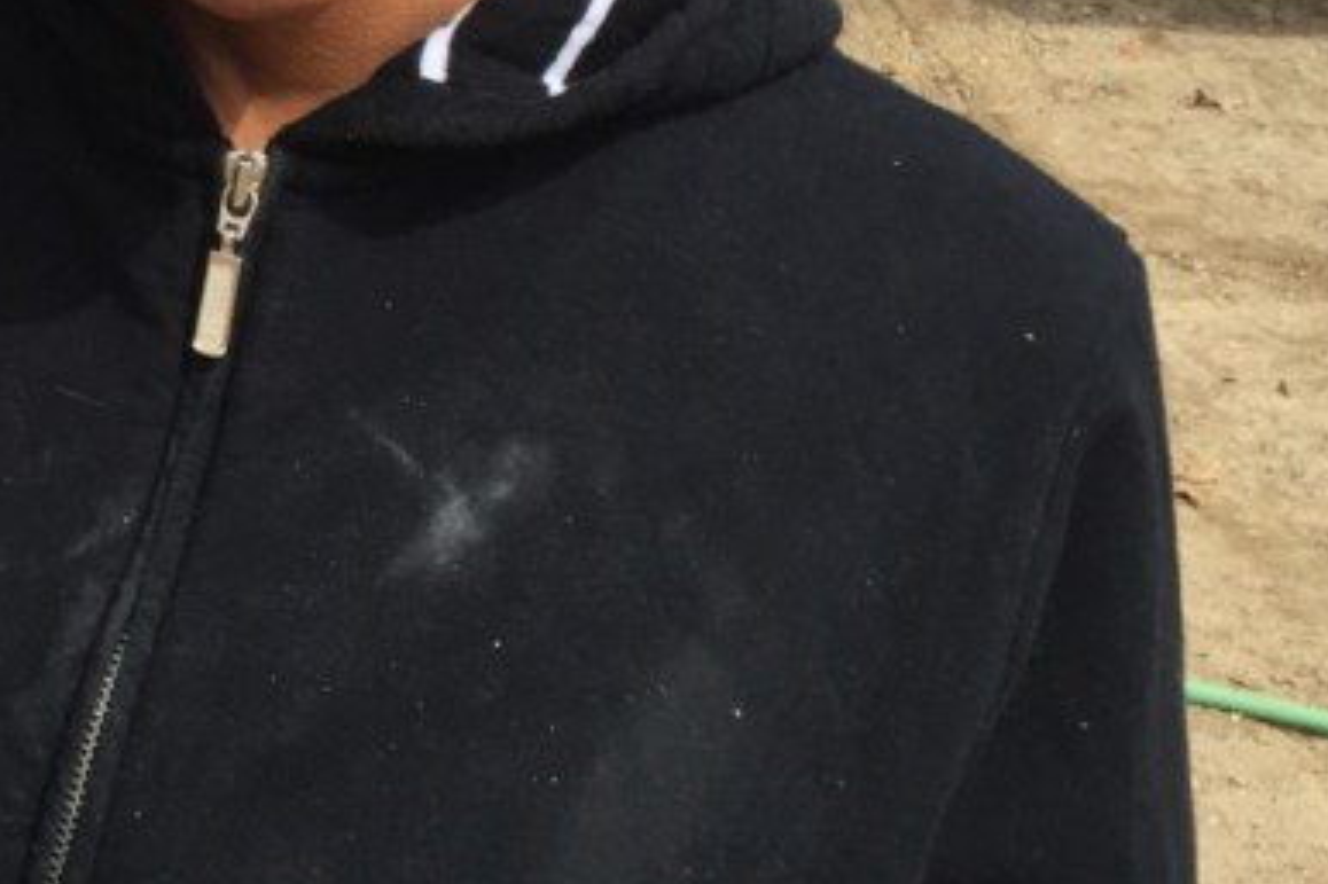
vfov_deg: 15.8
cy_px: -402
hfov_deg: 23.8
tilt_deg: -7.4
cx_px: -124
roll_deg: -2.3
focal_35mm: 80
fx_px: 2950
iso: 32
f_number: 2.2
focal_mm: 4.15
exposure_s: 1/1099
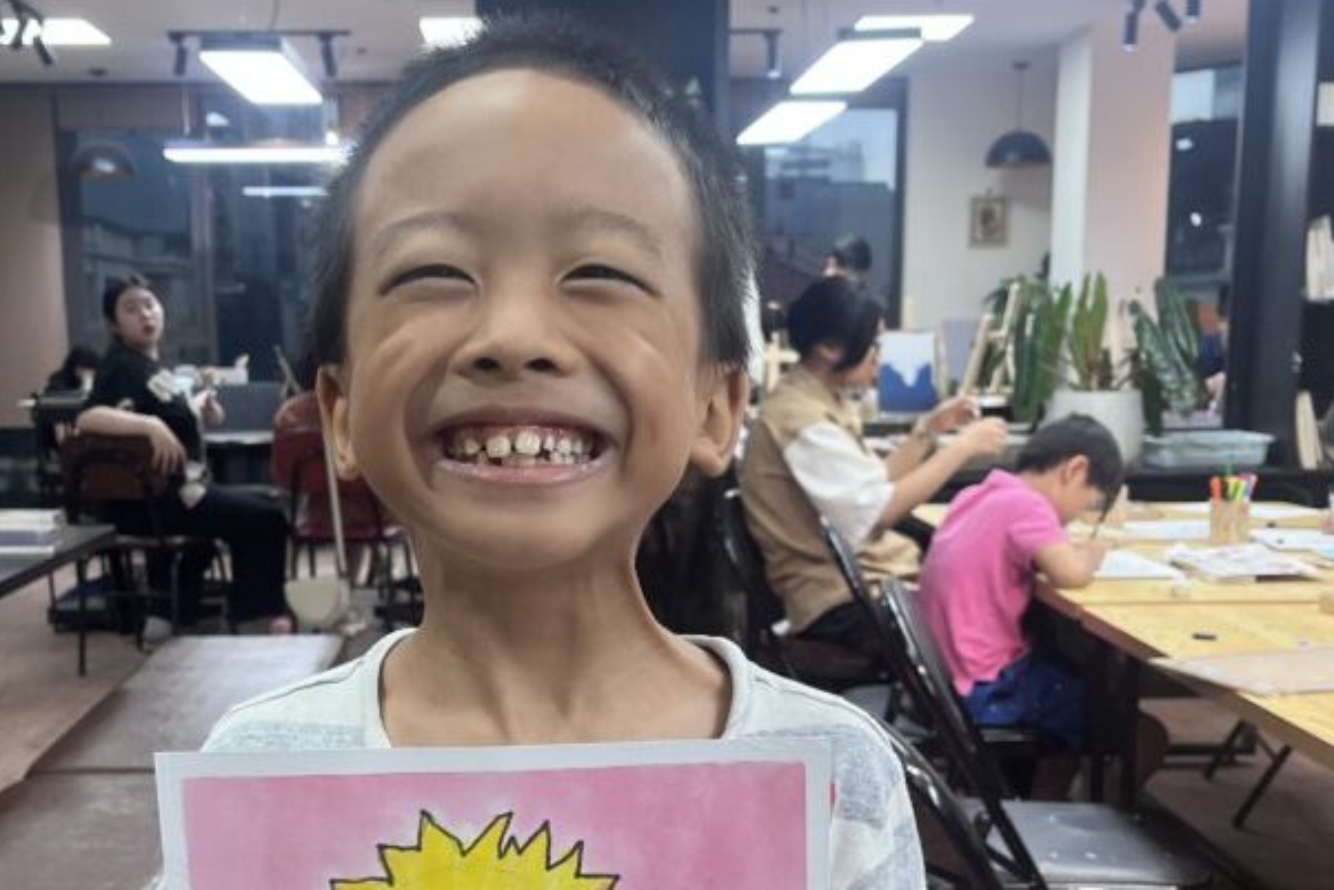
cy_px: 633
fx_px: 1668
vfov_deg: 29.5
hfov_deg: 43.5
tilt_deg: -10.2
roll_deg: +1.0
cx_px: 586
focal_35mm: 45
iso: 125
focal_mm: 5.1
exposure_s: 1/121
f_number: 1.6
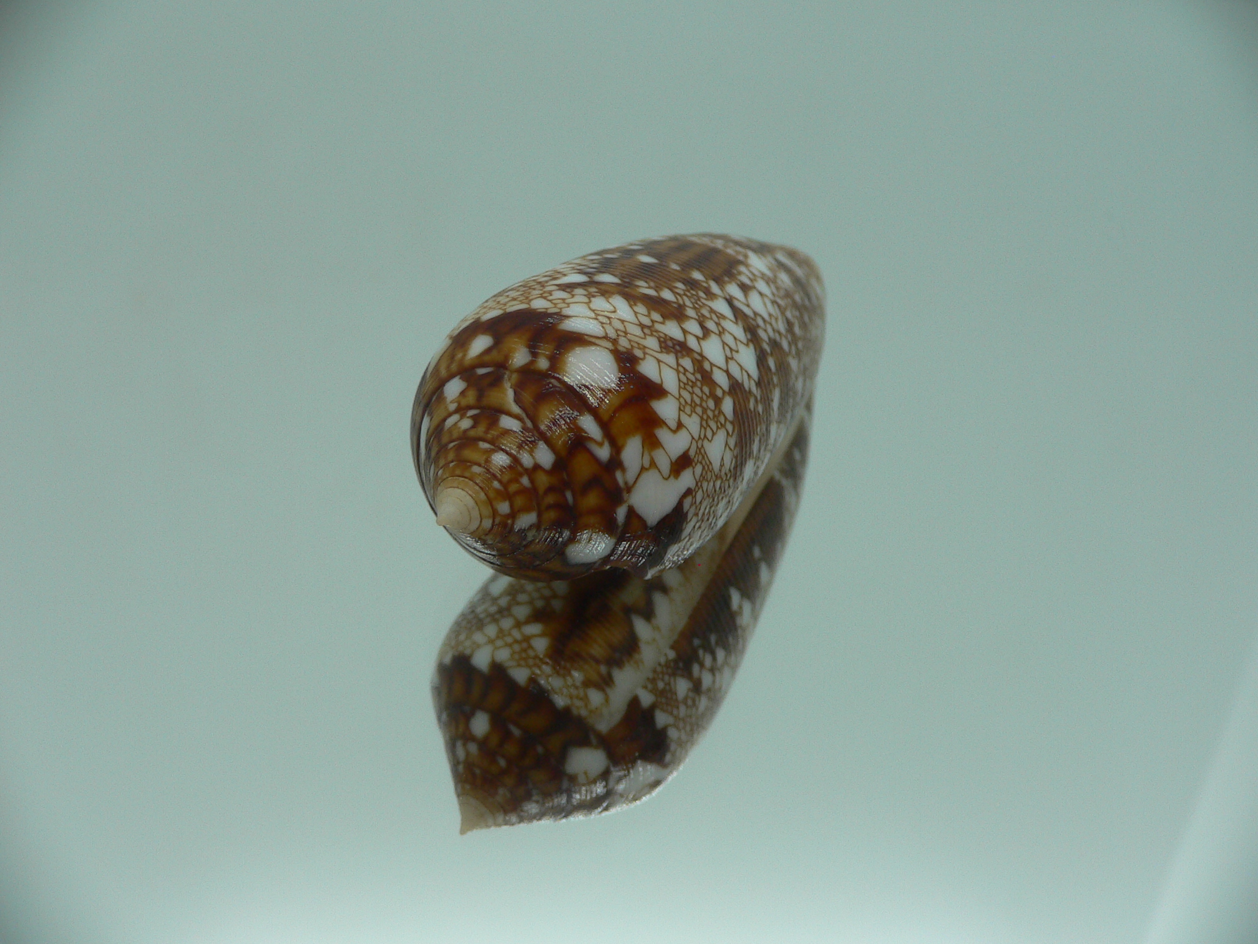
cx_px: 629
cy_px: 472
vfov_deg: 40.7
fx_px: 1272
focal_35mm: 35
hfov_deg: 52.6
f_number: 2.8
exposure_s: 1/60
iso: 80
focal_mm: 4.6
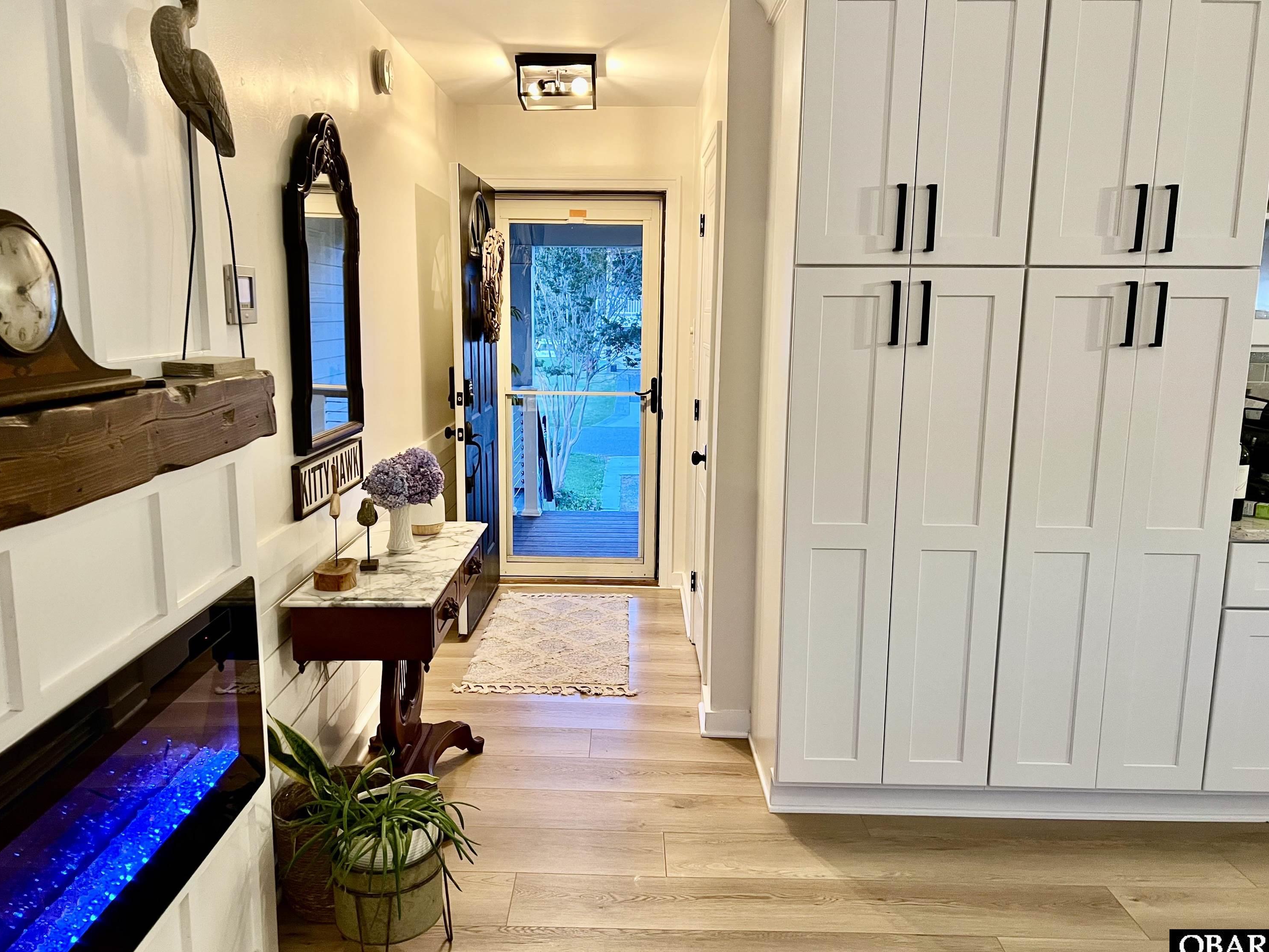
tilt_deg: -10.3
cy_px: 466
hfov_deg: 65.3
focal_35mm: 27
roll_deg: -0.2
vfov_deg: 51.4
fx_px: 990
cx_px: 613
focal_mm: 5.7
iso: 320
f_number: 1.5
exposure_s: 1/60
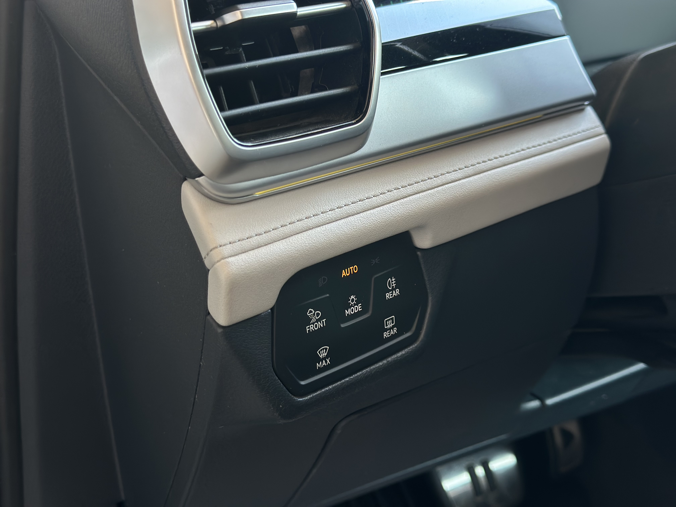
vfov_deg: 30.3
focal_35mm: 48
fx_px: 937
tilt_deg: -25.4
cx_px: 338
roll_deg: +1.4
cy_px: 254
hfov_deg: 39.7
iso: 125
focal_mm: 6.86
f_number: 1.78
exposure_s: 1/56
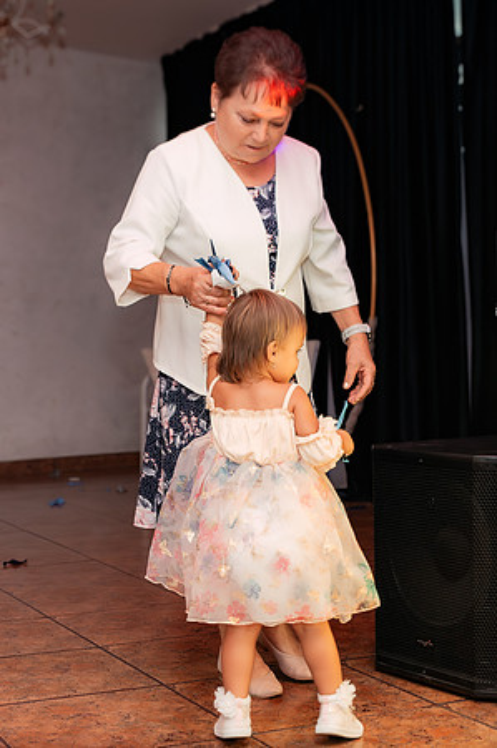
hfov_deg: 19.7
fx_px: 1434
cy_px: 374
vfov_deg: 29.2
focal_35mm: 69
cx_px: 263
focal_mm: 46
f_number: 3.5
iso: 3200
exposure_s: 1/250
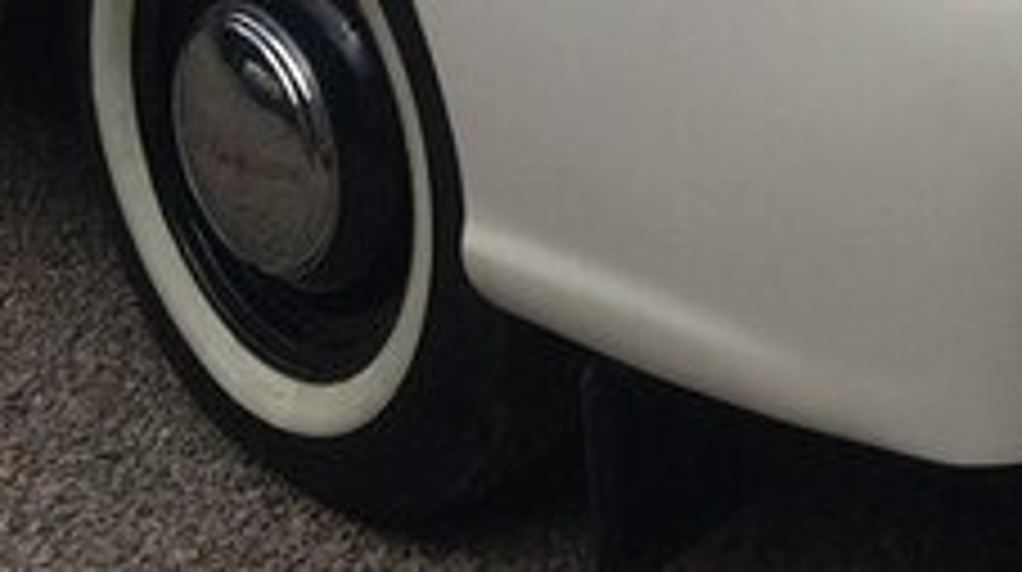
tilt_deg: -18.2
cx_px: 810
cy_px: -327
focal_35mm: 92
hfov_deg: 22.9
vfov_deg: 12.4
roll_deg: -0.8
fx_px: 2490
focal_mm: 4.15
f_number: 2.2
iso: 32
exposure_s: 1/1866
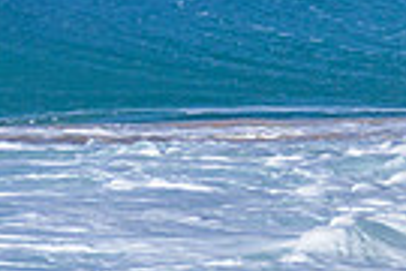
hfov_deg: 0.7
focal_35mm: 2968
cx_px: -493
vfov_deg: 0.5
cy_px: -287
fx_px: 33470
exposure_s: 1/2000
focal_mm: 560
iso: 640
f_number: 8
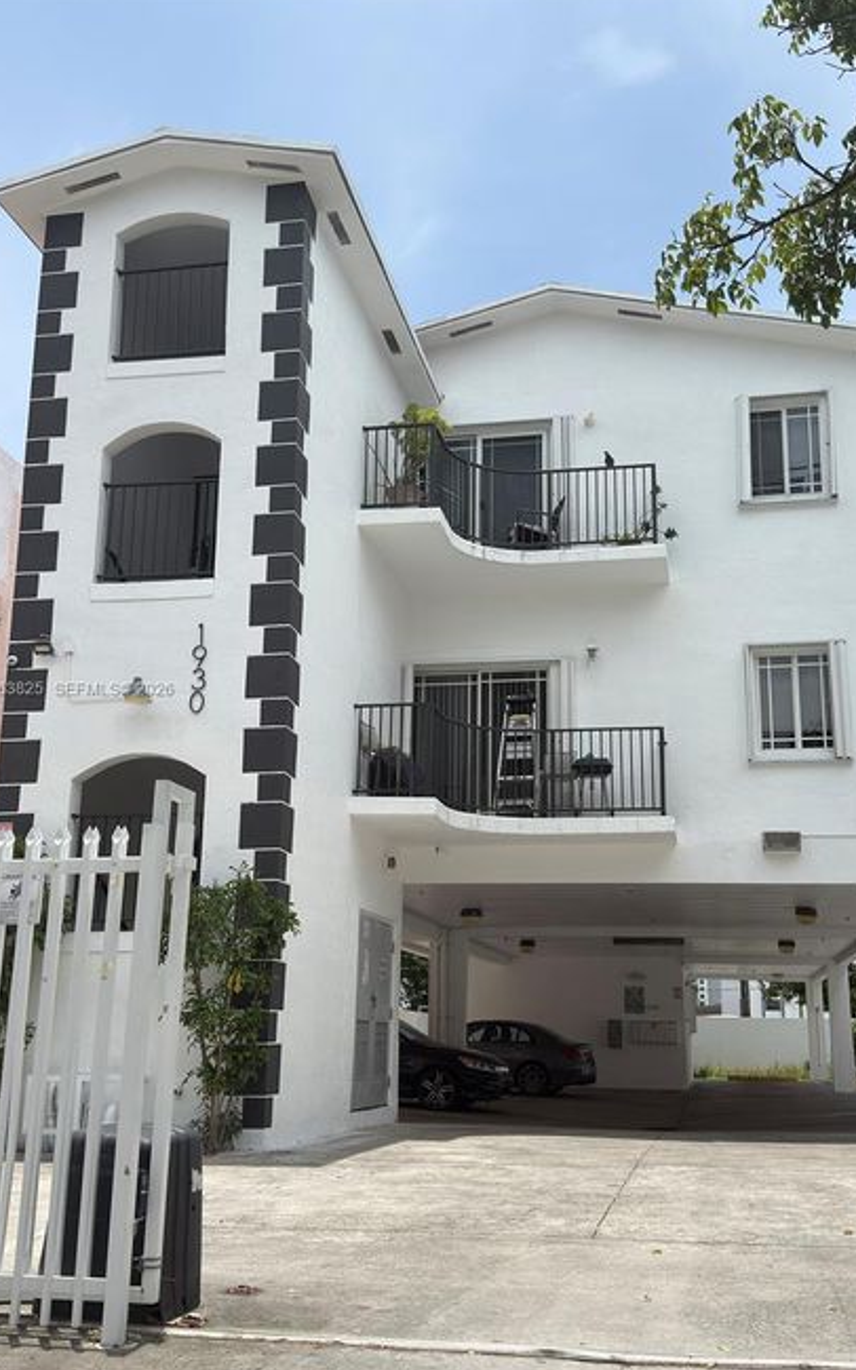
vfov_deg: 52.8
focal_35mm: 37
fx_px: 1382
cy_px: 690
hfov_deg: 34.4
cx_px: 483
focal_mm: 6.76
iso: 64
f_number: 1.78
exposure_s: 1/5464
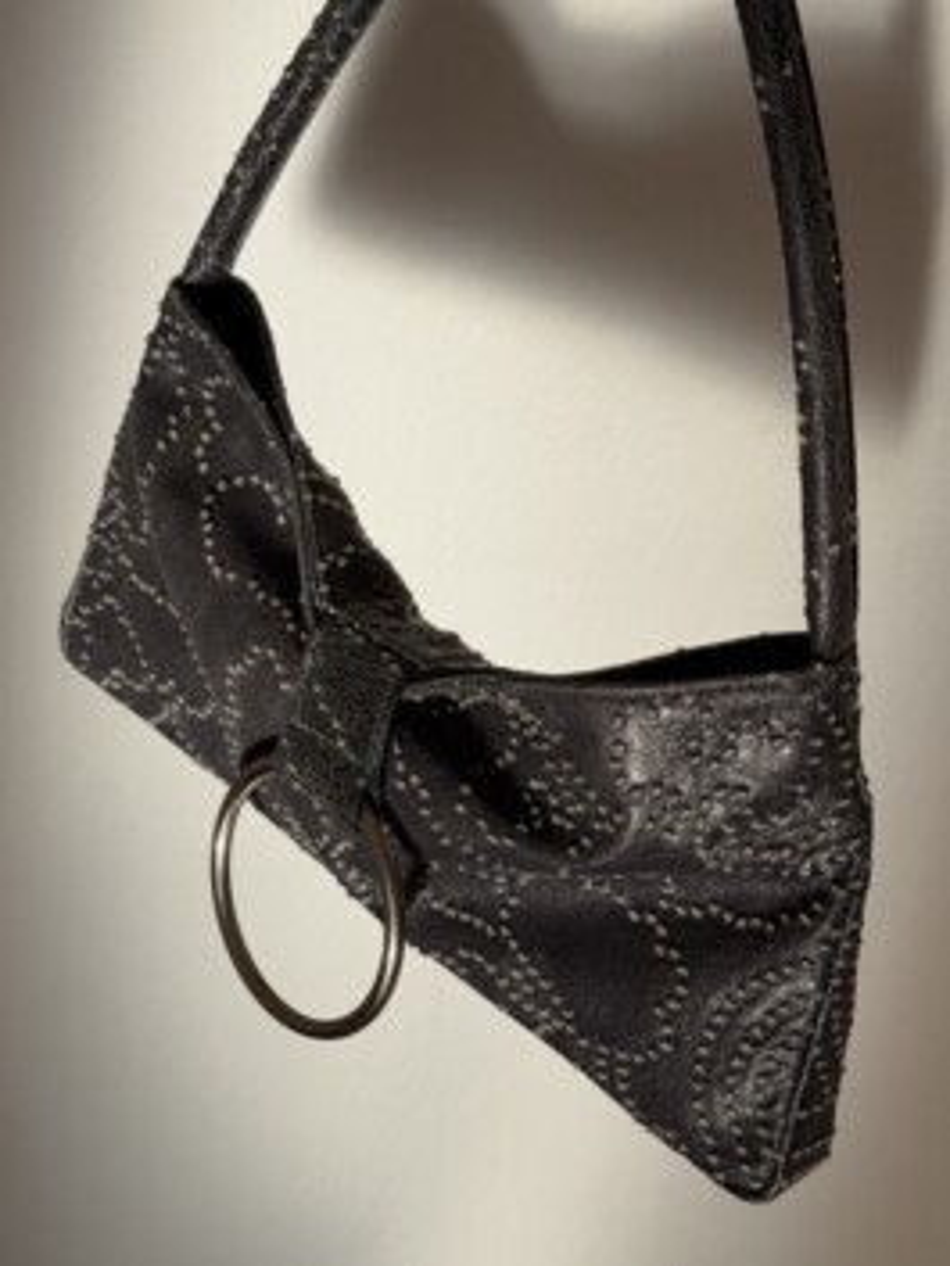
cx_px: 475
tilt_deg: -20.3
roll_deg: -13.4
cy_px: 633
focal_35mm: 48
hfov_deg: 30.3
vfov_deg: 39.6
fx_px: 1755
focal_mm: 6.76
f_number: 1.78
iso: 64
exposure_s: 1/1013
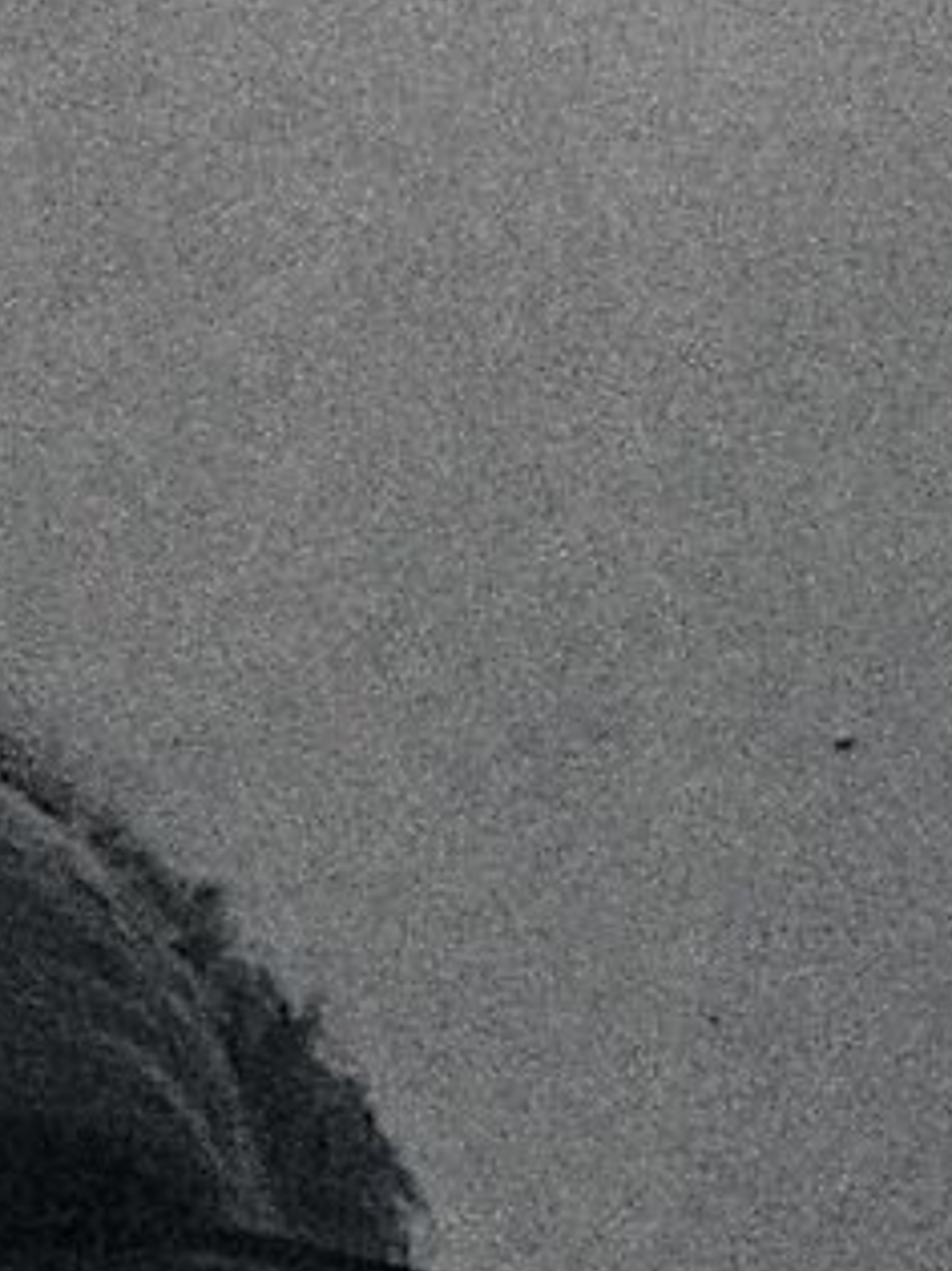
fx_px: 6715
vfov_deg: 10.6
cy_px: -408
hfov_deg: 8.1
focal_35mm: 183
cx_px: 706
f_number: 2.5
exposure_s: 1/50
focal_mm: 3.23
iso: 320
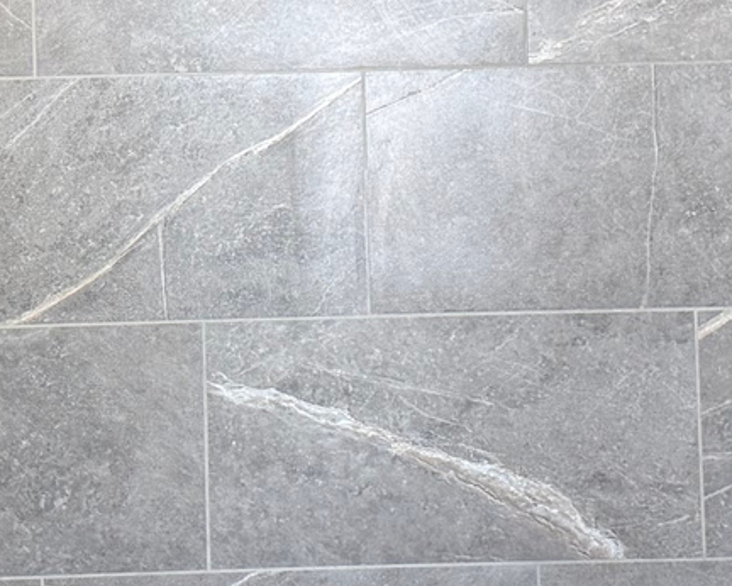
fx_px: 2406
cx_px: 205
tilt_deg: +0.2
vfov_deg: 13.6
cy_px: -41
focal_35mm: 111
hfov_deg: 17.2
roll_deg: +1.0
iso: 200
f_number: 1.78
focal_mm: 6.76
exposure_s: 1/121
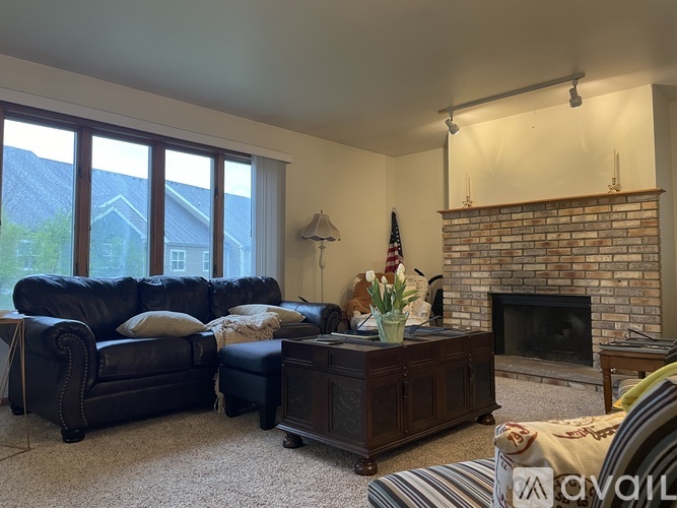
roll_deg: -0.4
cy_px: 254
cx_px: 338
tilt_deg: +2.9
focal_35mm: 26
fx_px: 508
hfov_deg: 67.3
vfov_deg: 53.0
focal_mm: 4.2
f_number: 1.6
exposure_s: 1/60
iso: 200
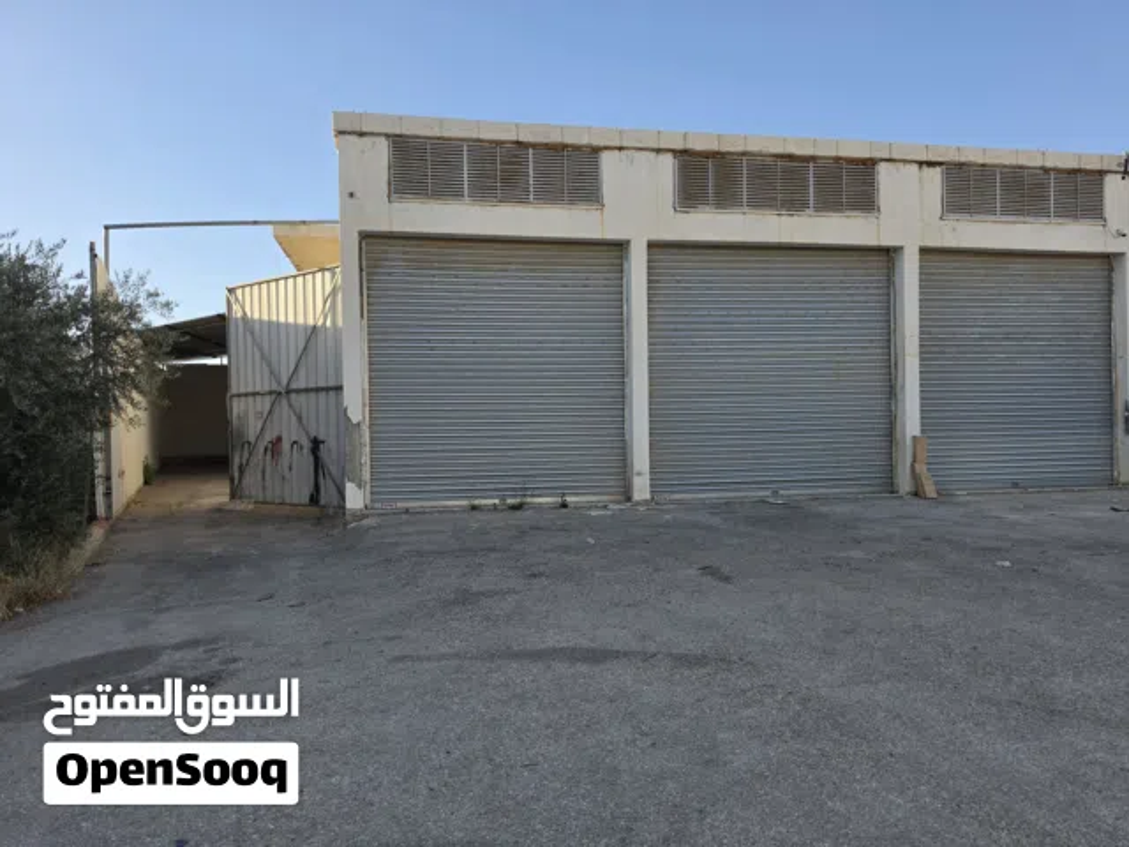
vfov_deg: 58.9
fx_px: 750
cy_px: 424
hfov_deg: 73.9
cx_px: 564
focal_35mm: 23
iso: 64
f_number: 1.4
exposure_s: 1/3100
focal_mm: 6.5
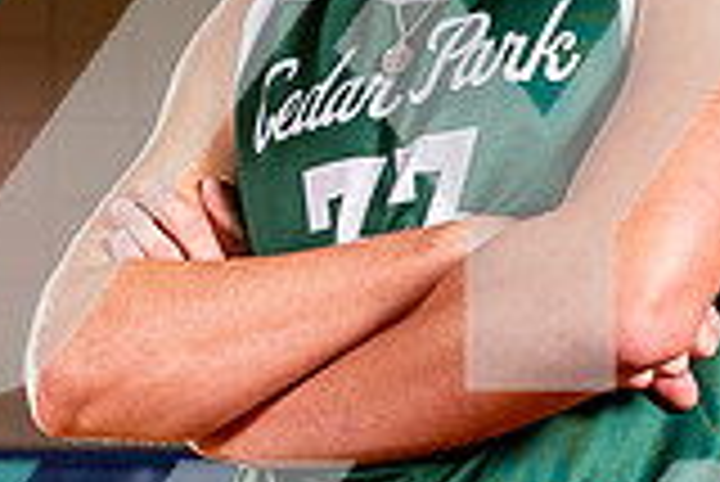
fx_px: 3843
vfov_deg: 7.2
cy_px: 155
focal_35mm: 192
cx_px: 729
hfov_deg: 10.6
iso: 100
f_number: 5.6
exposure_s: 1/125
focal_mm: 53
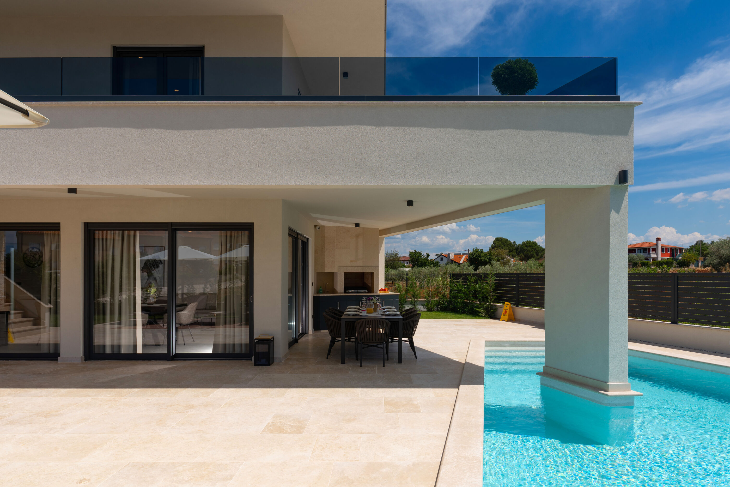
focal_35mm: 21
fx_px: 426
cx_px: 365
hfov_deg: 81.2
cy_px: 244
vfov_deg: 59.5
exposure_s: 1/200
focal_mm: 21
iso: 100
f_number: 10
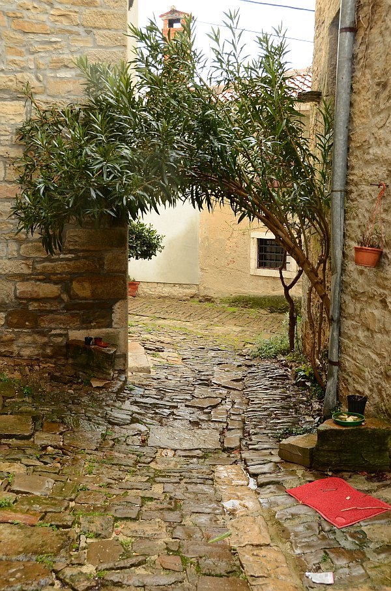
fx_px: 638
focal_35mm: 39
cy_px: 296
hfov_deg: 34.1
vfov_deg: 49.6
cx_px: 196
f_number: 6.3
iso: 1000
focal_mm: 26
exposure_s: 1/60
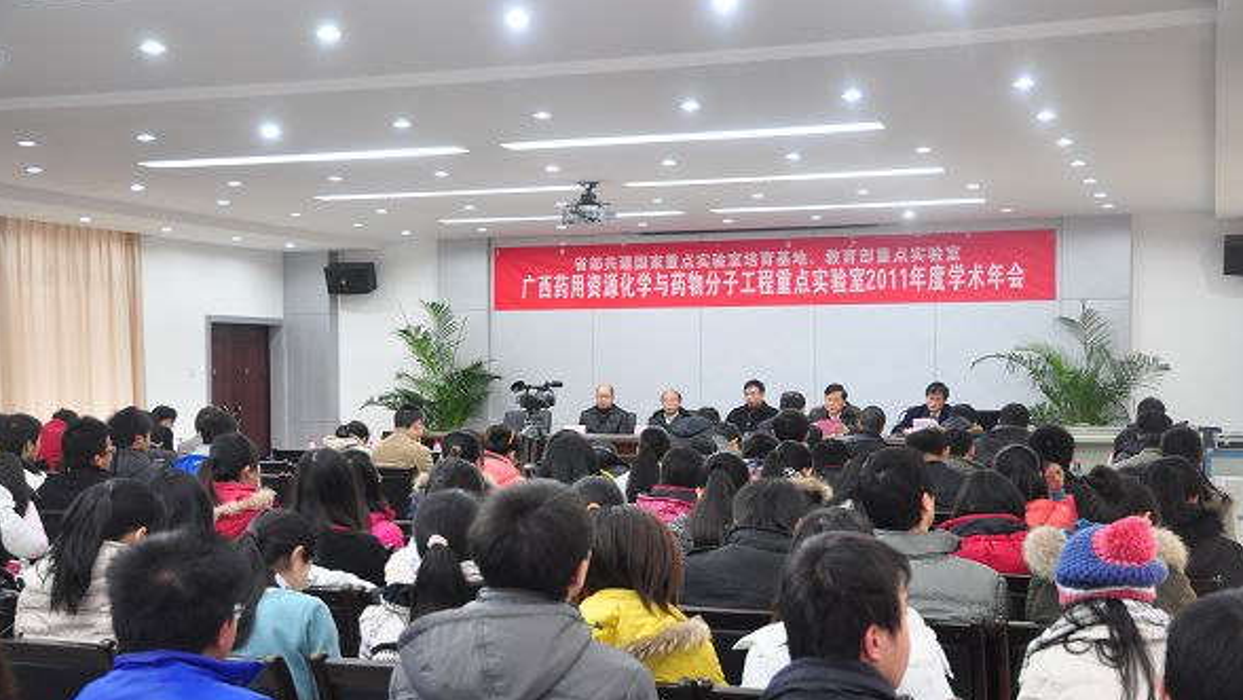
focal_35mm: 48
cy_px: 415
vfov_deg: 24.9
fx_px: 1582
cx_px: 613
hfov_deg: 42.9
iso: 800
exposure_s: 1/10
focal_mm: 30
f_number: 4.2
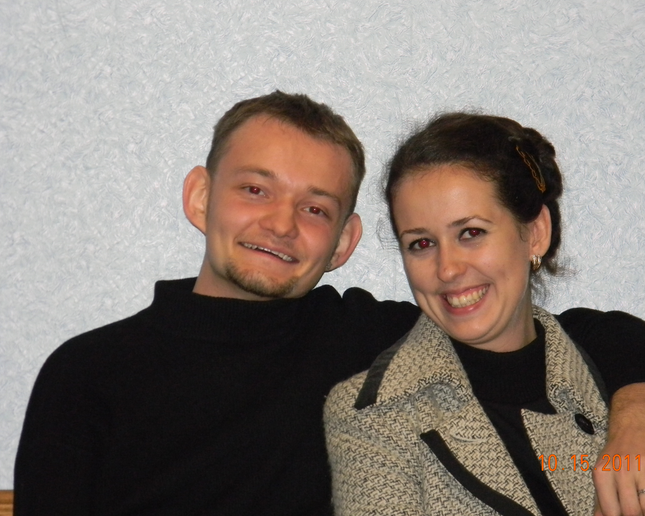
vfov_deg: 10.0
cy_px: 257
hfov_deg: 12.4
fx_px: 2959
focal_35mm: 155
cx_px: 339
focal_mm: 26.8
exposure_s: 1/30
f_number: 5
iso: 456
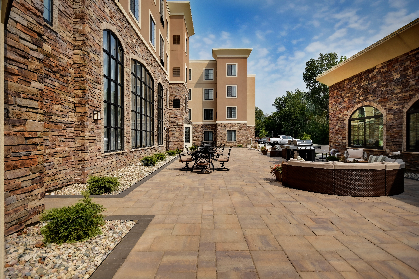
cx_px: 210
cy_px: 140
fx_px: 227
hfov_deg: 85.4
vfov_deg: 63.2
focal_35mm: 20
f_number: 7.1
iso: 250
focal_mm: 13
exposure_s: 1/1000
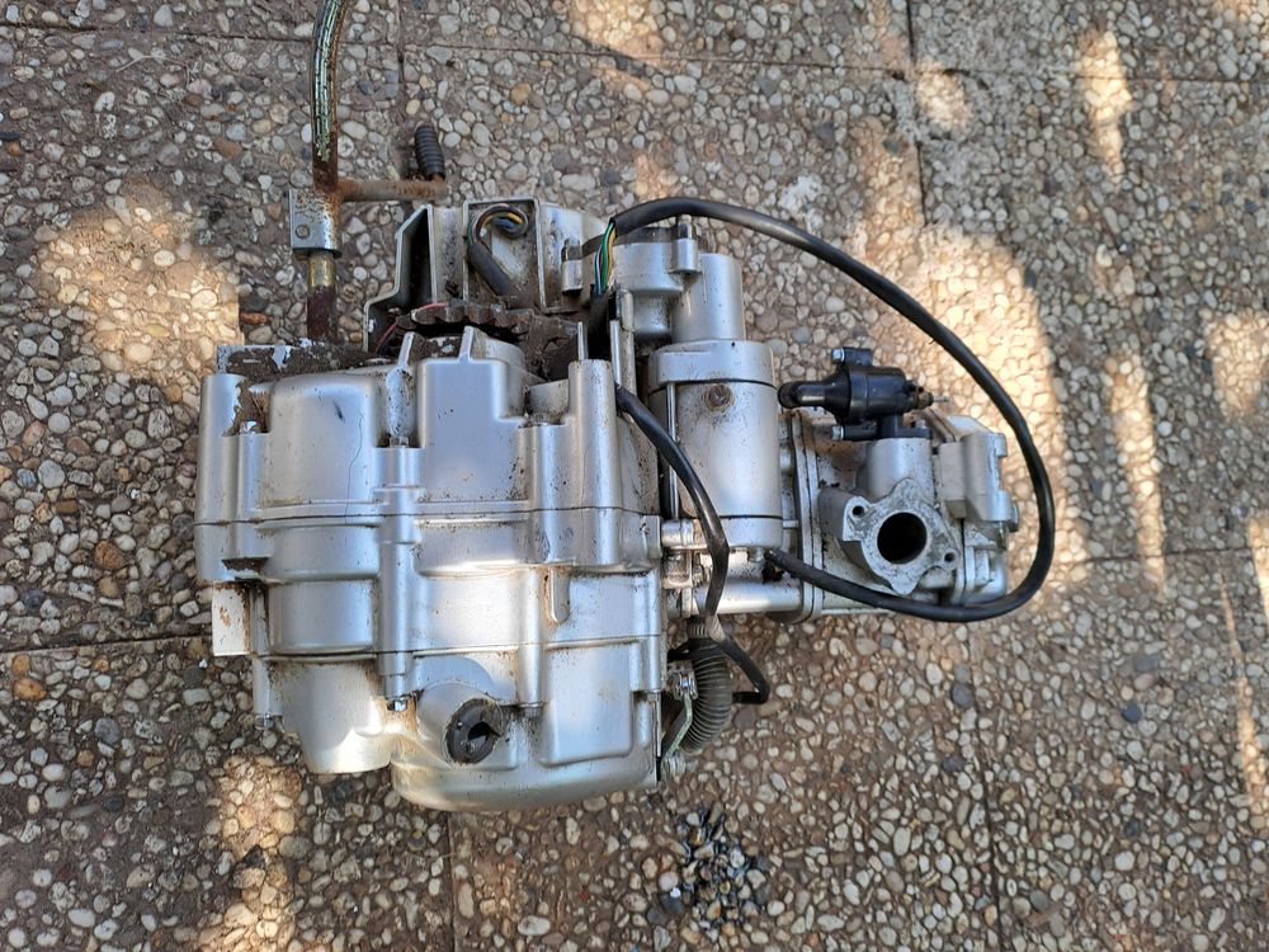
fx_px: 916
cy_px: 476
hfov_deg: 69.4
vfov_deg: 54.9
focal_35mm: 25
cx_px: 634
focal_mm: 4.65
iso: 32
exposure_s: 1/157
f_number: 1.8
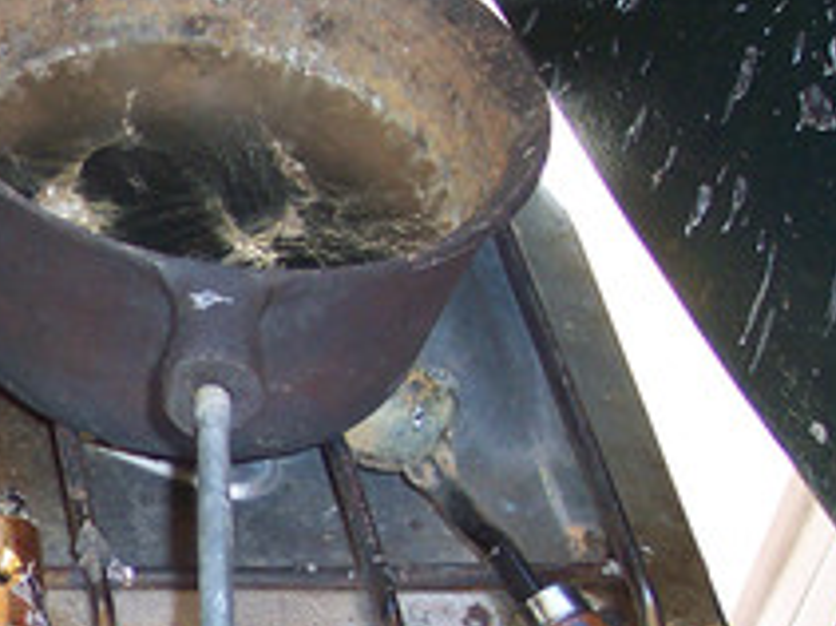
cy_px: 747
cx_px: -380
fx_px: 2776
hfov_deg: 15.9
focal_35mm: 115
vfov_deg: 12.6
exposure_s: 1/125
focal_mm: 8
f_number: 2.8
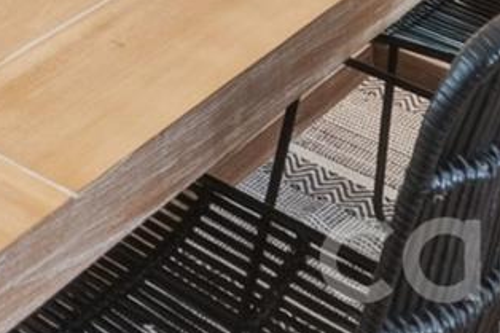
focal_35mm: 98
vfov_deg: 9.9
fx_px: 1360
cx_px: -352
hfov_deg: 17.6
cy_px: -708
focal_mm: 15
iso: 100
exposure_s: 2
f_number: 10
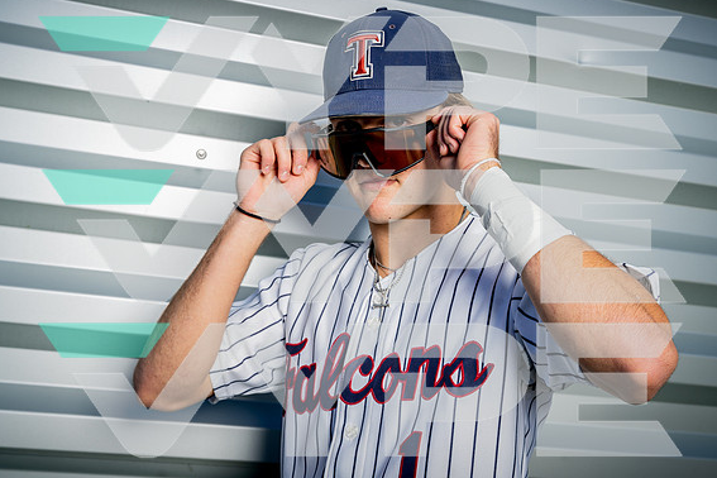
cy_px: 237
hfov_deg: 43.6
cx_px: 364
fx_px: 896
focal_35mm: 45
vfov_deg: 29.9
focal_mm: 44
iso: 125
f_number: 8
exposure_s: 1/250
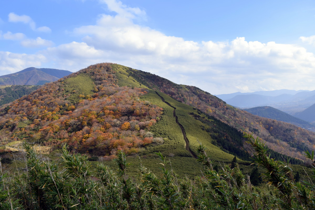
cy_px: 105
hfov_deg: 67.4
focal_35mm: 27
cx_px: 158
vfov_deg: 47.9
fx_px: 236
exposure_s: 1/250
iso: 100
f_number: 8
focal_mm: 18
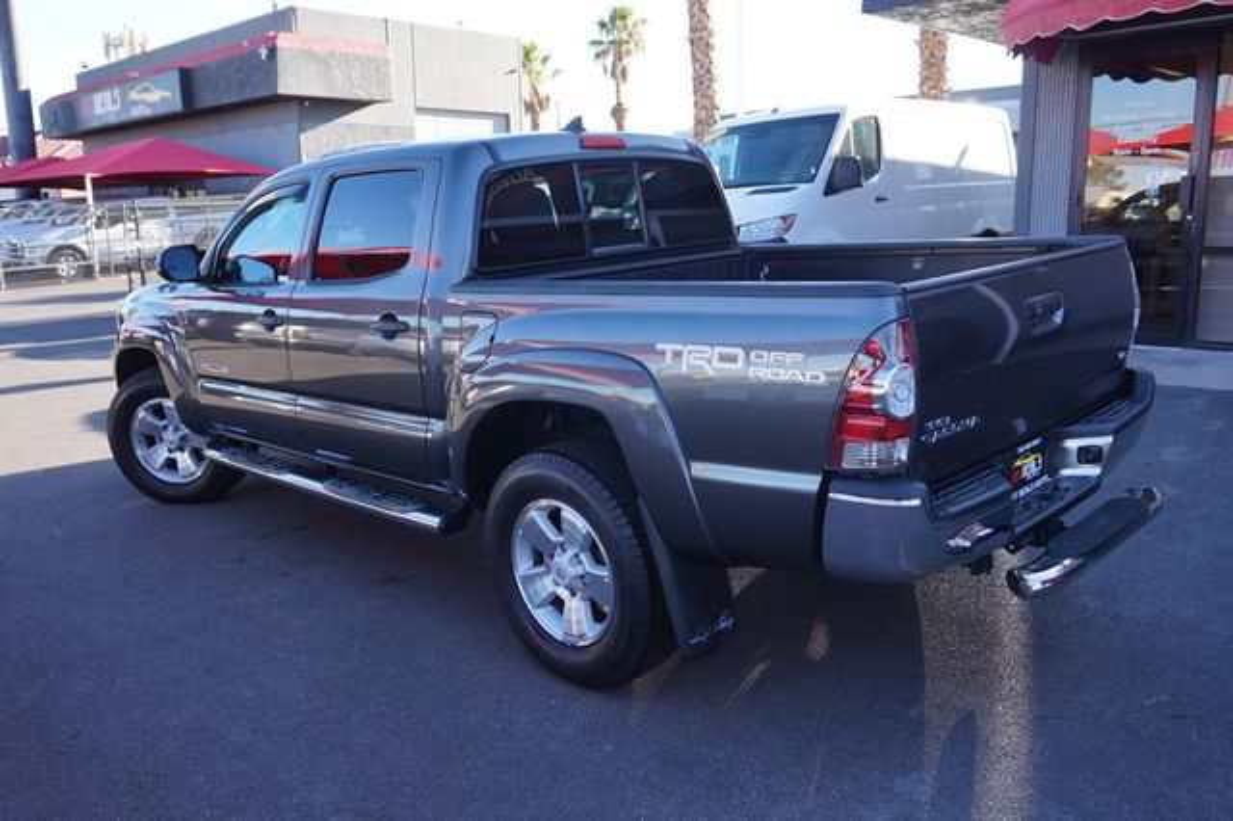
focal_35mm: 30
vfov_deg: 43.6
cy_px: 410
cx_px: 616
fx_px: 1027
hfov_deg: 62.0
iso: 100
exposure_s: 1/80
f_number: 5.6
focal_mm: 20
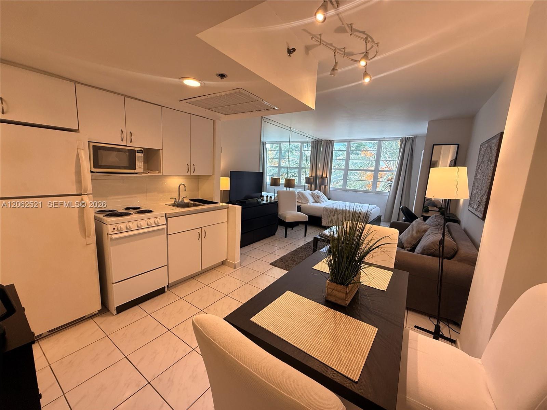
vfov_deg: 85.7
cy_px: 205
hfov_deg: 102.1
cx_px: 274
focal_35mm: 14
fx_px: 221
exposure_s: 1/120
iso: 100
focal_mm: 2.22
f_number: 2.2
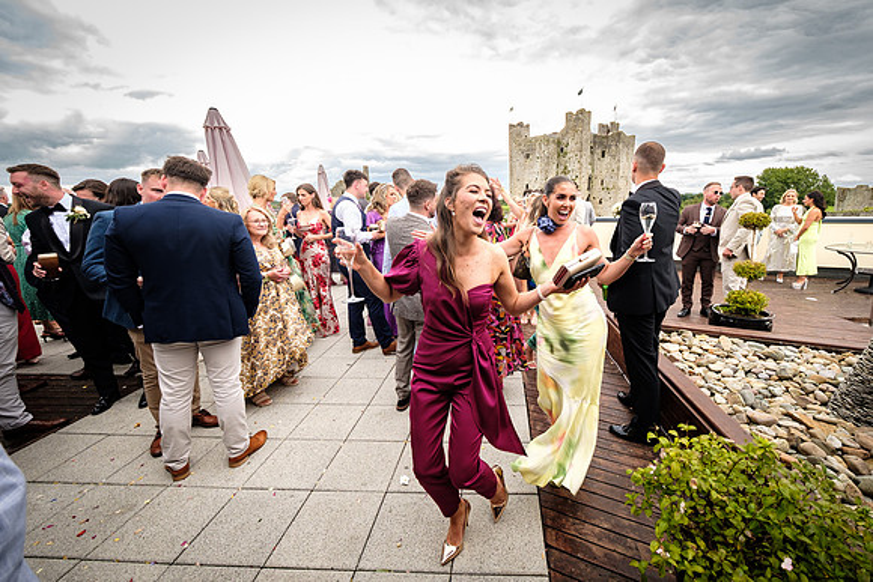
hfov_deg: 103.3
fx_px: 343
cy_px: 276
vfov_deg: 80.6
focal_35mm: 14
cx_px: 483
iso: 200
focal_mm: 8
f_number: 2.8
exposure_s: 1/320
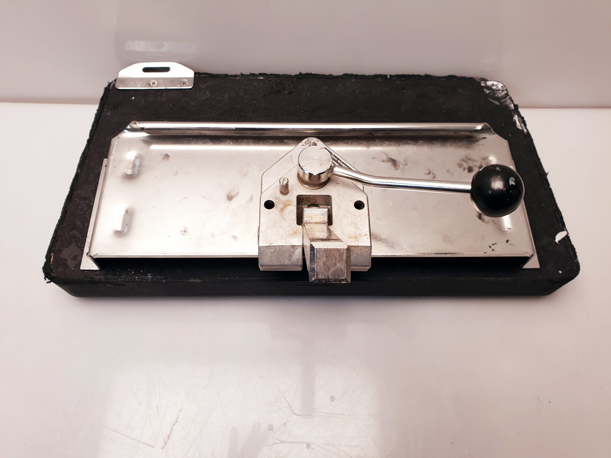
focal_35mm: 26
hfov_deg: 67.3
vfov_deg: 53.1
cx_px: 306
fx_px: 459
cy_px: 229
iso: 50
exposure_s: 1/50
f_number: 2.4
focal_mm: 4.3
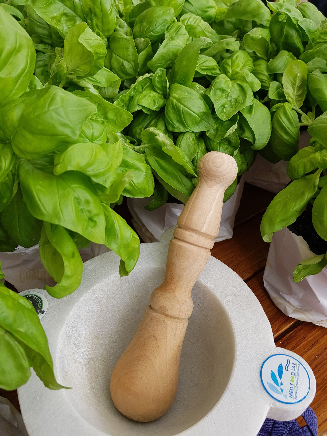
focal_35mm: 26
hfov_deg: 53.1
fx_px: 327
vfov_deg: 67.3
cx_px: 164
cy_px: 218
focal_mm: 4.2
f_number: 1.7
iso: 40
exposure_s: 1/164
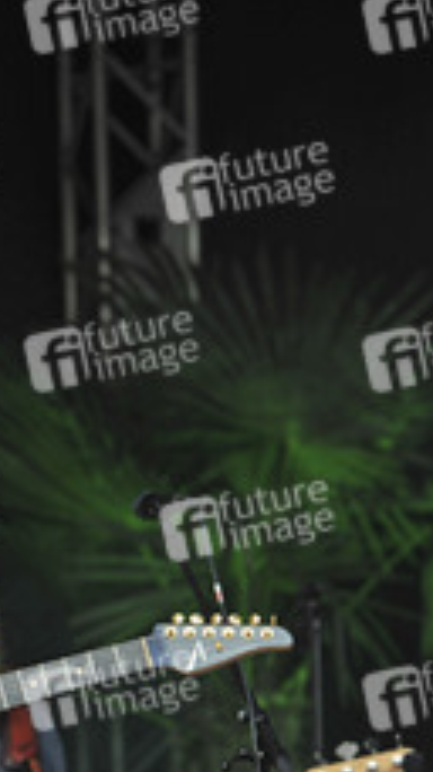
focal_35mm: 269
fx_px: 5499
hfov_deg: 4.5
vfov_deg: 8.0
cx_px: -181
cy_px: 437
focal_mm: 130
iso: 400
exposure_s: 1/250
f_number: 4.5
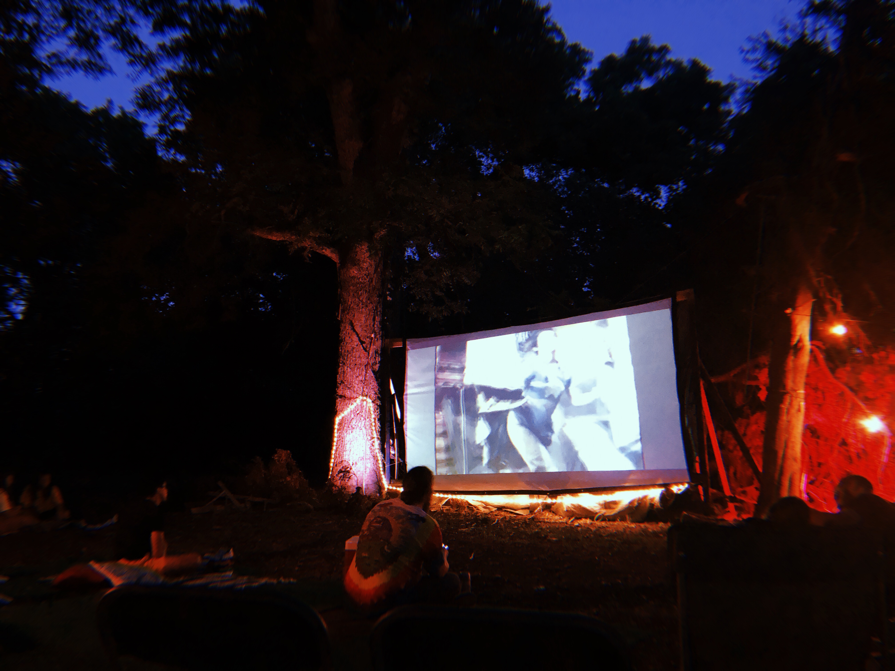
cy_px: 336
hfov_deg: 63.4
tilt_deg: +7.9
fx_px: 724
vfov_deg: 49.7
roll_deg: +1.2
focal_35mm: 28
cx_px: 448
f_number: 1.8
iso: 800
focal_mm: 3.99
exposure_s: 1/4
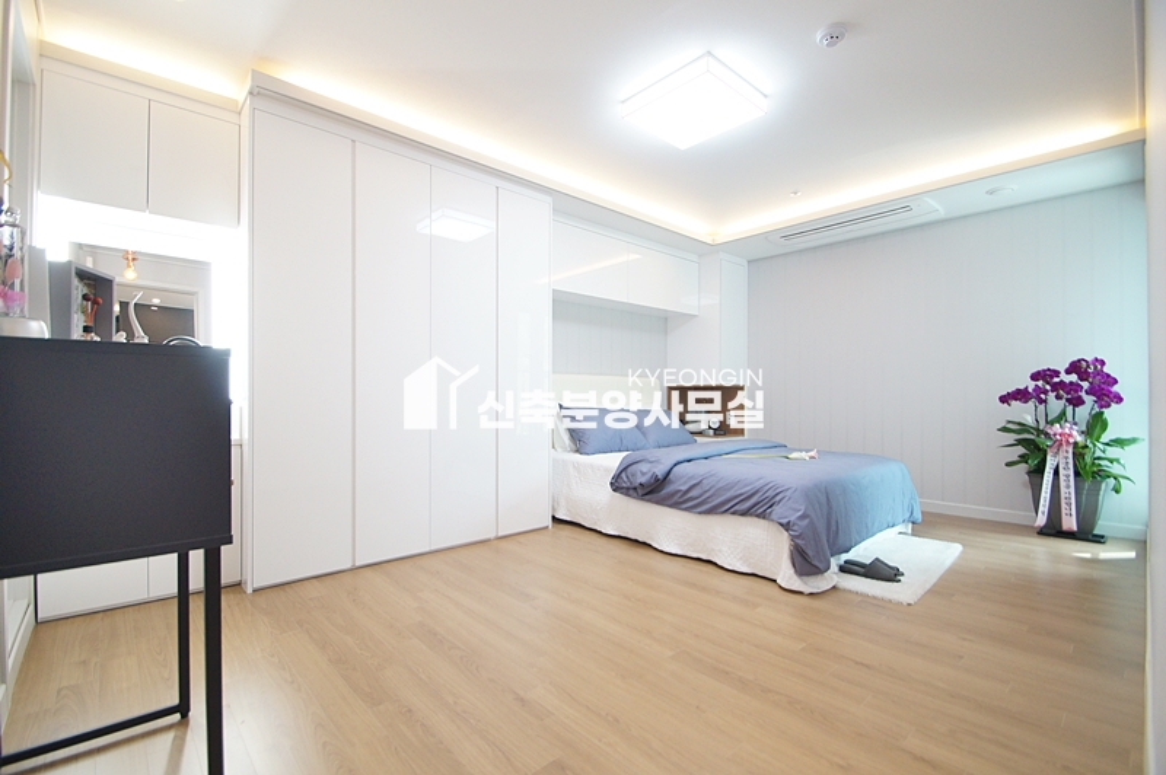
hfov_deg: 100.4
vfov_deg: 77.2
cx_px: 583
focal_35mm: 15
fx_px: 485
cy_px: 388
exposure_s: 1/80
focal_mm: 10
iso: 800
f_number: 4
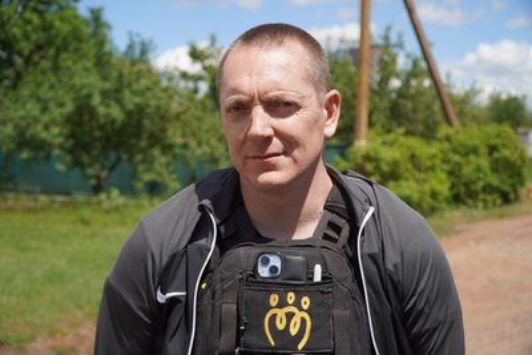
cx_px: 266
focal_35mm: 54
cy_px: 178
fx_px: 798
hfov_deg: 36.9
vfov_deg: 25.1
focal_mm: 36
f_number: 4.5
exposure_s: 1/1000
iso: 100
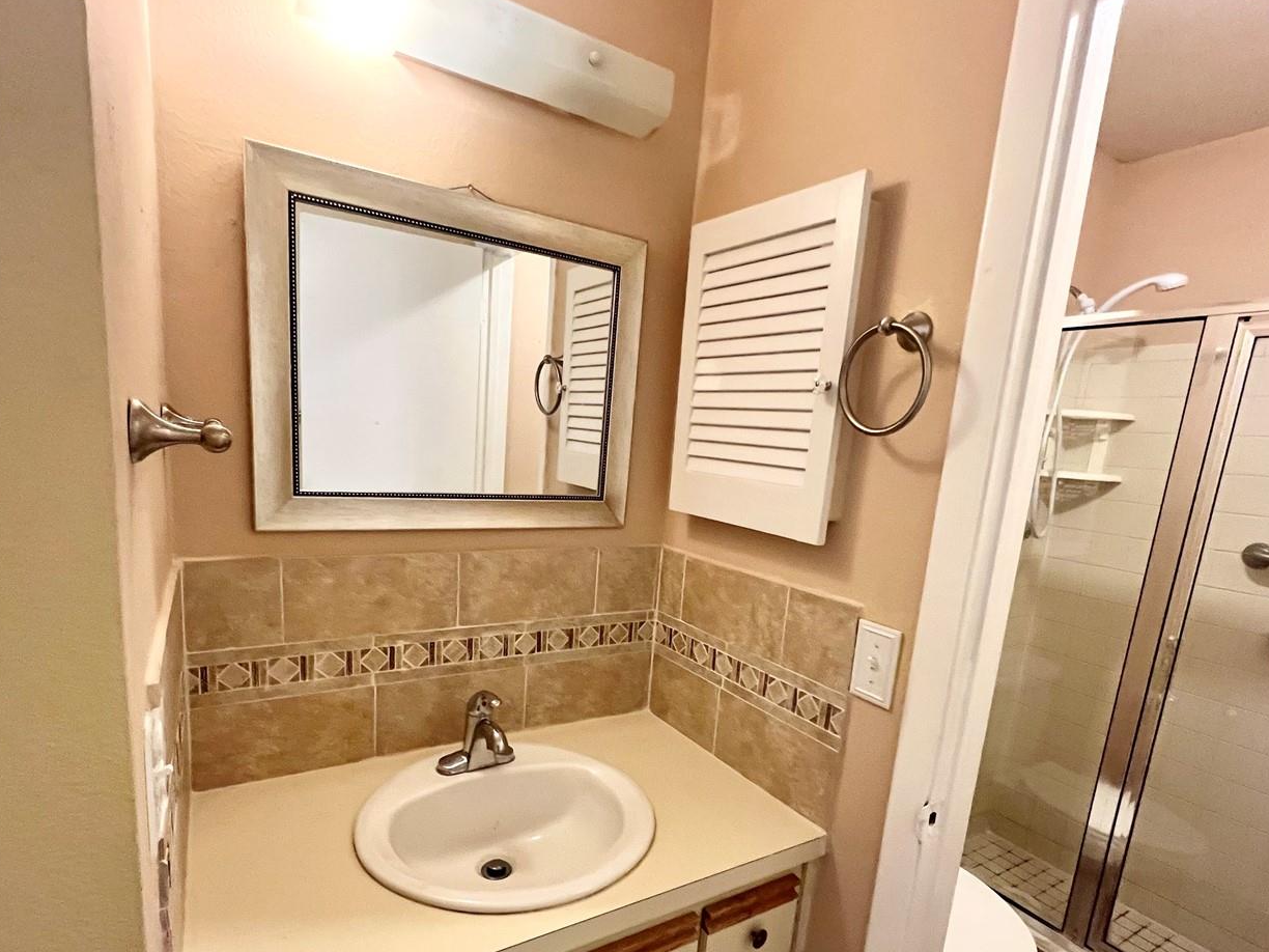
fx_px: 623
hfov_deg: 91.0
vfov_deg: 74.1
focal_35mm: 17
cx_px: 615
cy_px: 562
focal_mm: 1.57
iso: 640
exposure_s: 1/60
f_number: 1.8
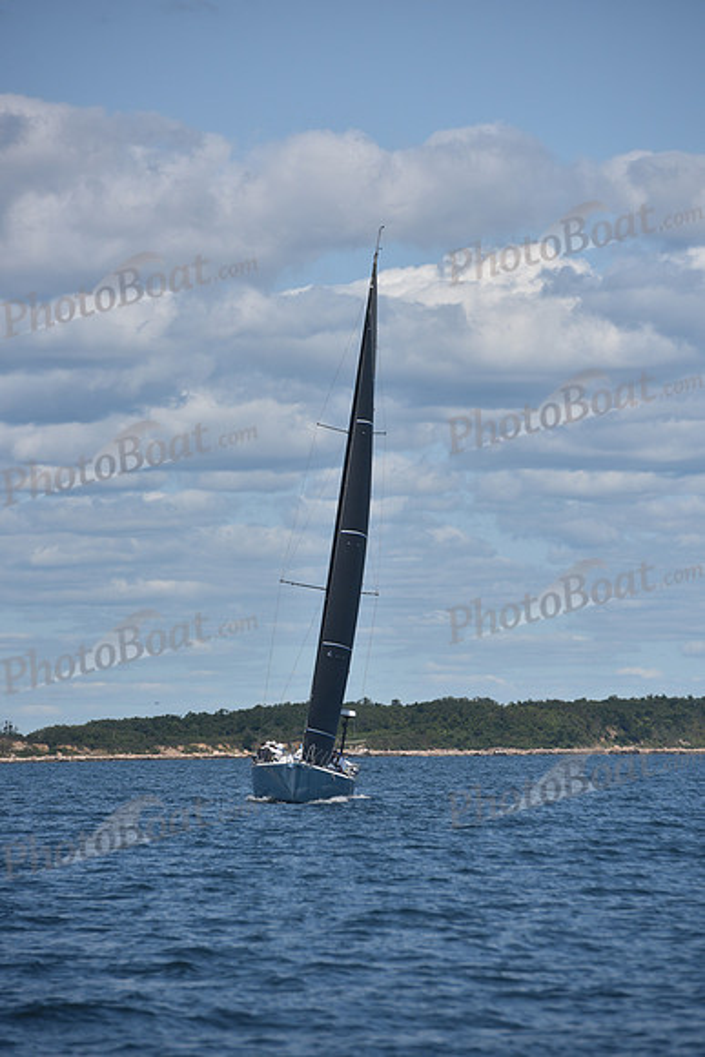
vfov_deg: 10.3
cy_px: 528
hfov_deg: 6.9
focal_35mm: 200
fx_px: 5871
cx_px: 352
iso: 250
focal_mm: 200
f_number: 6.3
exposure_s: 1/1250
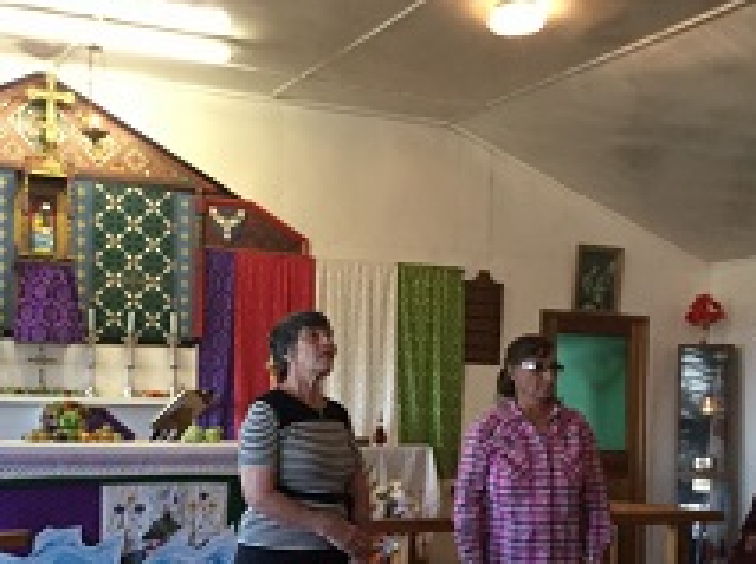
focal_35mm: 51
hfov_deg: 37.5
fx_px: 1112
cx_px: 394
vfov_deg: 27.9
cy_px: 443
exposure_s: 1/33
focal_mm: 3.3
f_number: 2.4
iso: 200
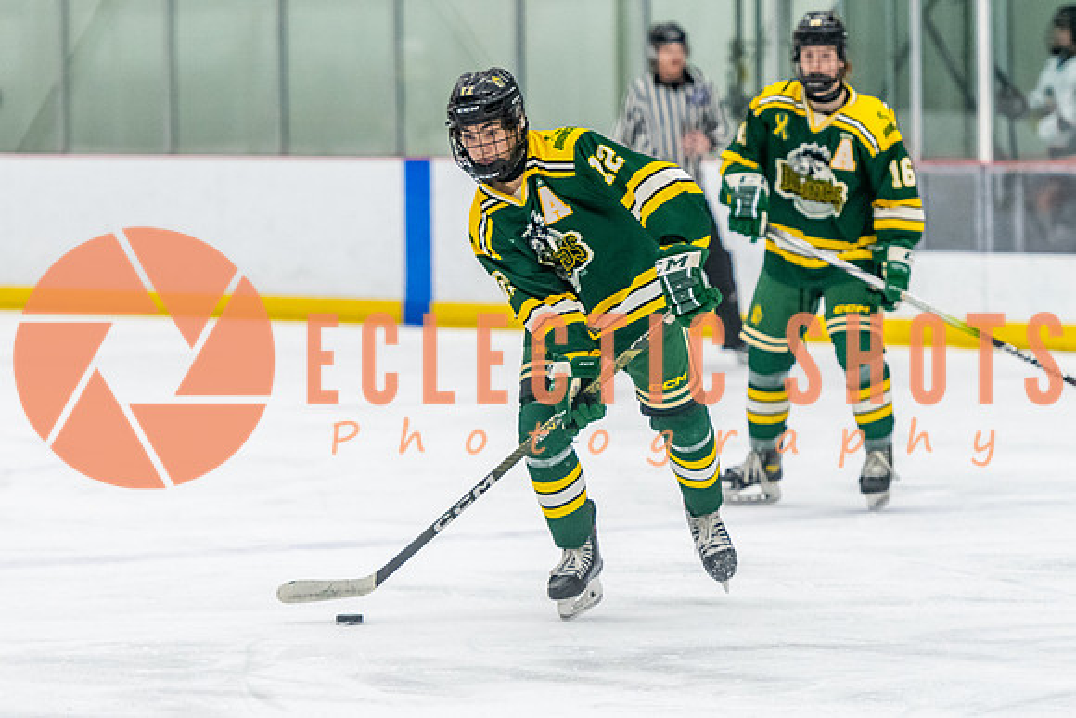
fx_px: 6989
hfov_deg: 8.8
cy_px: 308
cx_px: 538
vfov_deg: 5.9
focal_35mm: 234
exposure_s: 1/800
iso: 4000
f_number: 2.8
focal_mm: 150
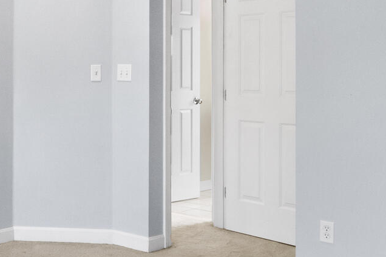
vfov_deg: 22.8
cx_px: -41
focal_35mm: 59
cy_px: 71
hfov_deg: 30.3
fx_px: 633
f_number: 9
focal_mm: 10
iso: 400
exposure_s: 1/3
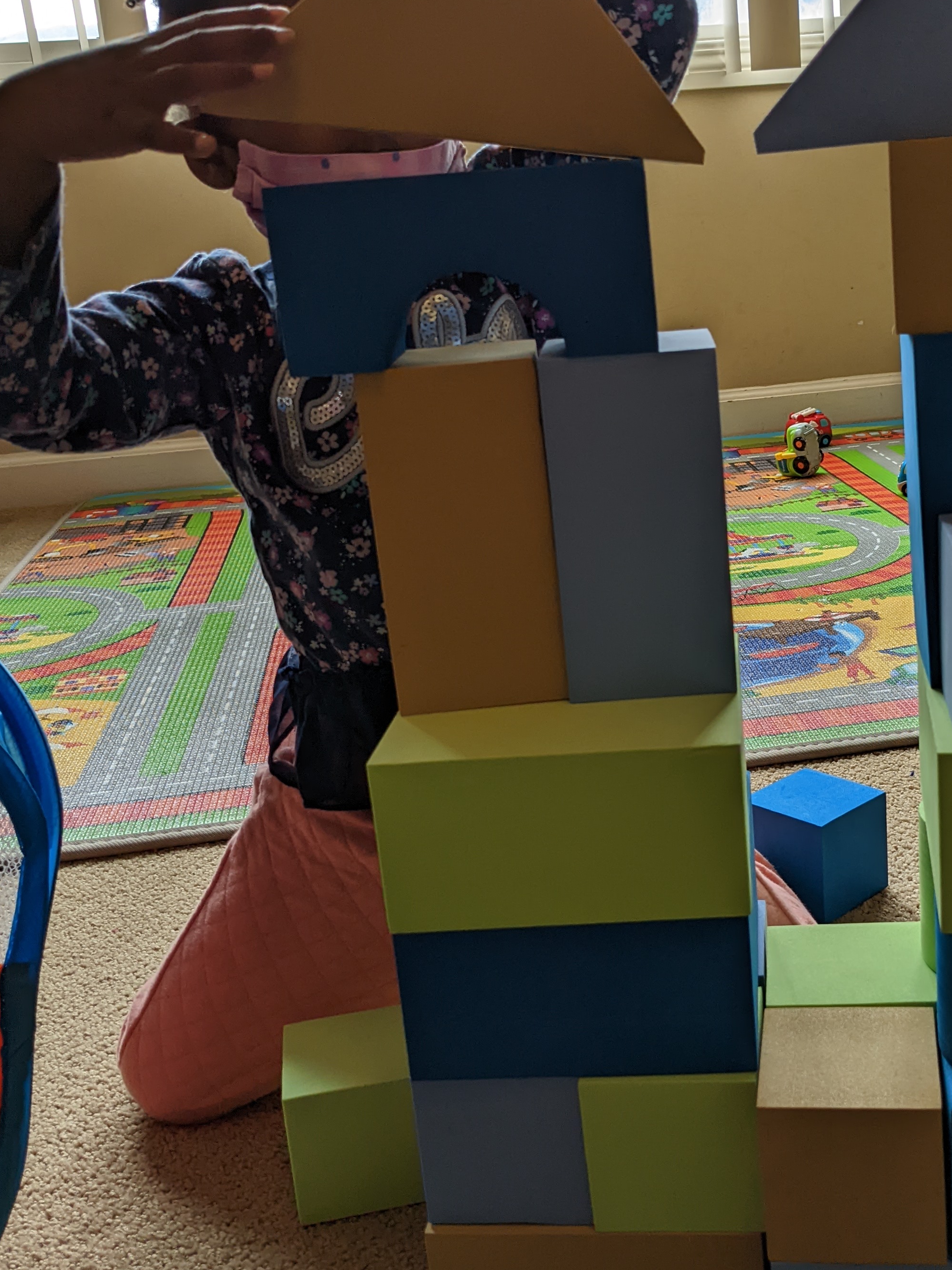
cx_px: 691
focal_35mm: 41
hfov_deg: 34.5
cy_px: 583
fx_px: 1504
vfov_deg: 45.7
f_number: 1.73
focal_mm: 4.38
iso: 44
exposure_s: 1/120
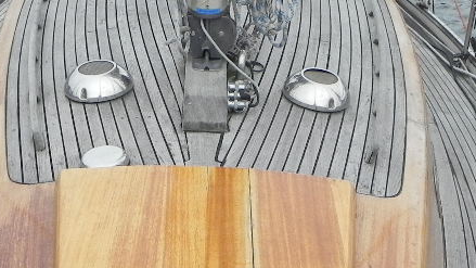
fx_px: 833
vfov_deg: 18.0
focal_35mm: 66
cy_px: 243
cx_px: 218
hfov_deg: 31.9
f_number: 7.1
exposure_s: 1/342
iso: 160
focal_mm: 4.6
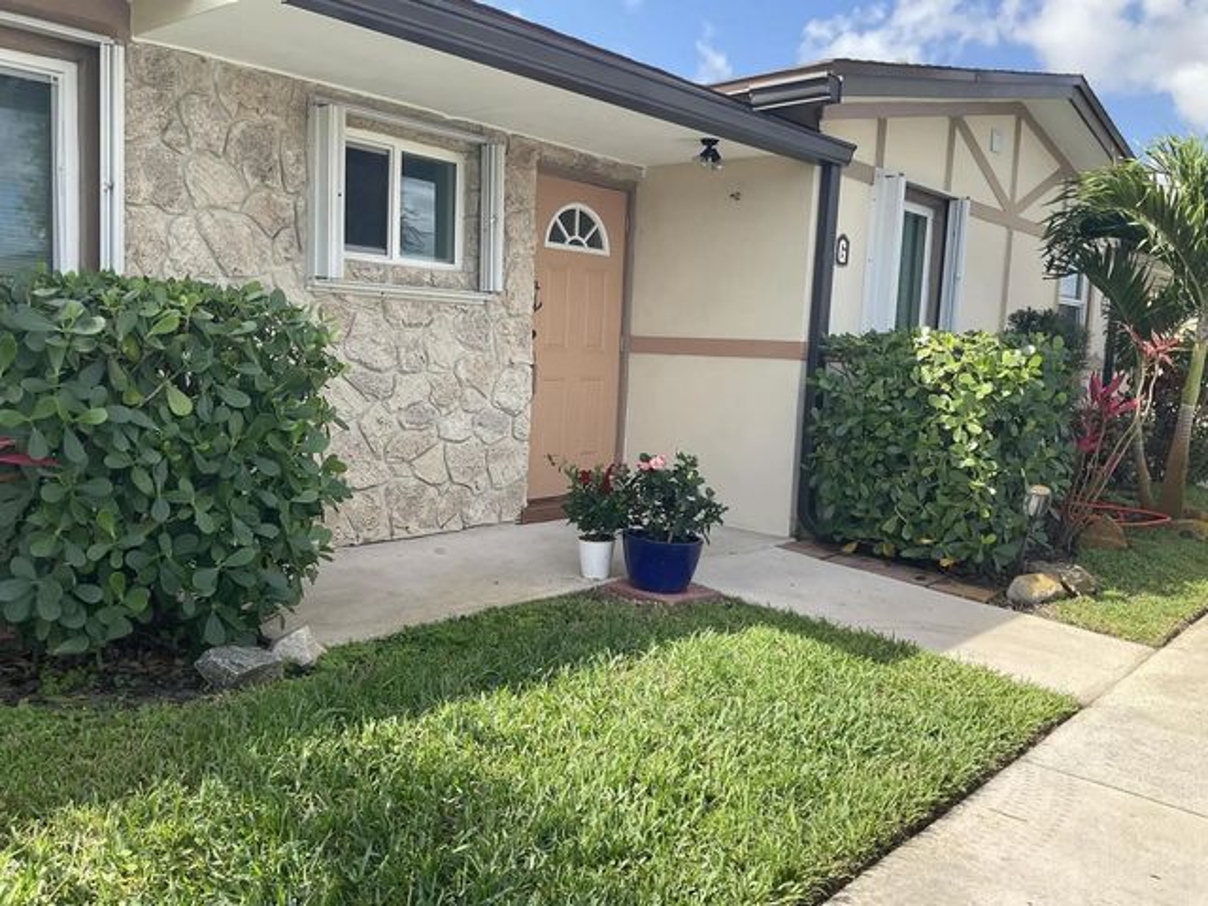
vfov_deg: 48.2
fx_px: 1012
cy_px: 453
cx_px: 604
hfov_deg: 61.7
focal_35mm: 29
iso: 16
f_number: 1.8
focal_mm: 3
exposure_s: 1/666
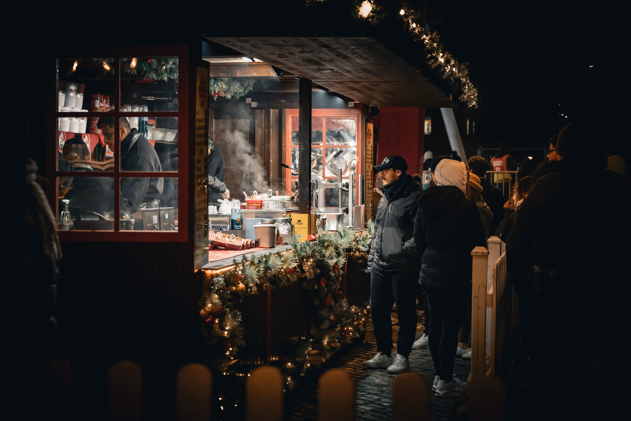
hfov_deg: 28.8
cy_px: 210
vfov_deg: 19.5
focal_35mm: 70
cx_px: 316
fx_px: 1227
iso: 5000
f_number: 4.5
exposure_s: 1/60
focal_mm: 70
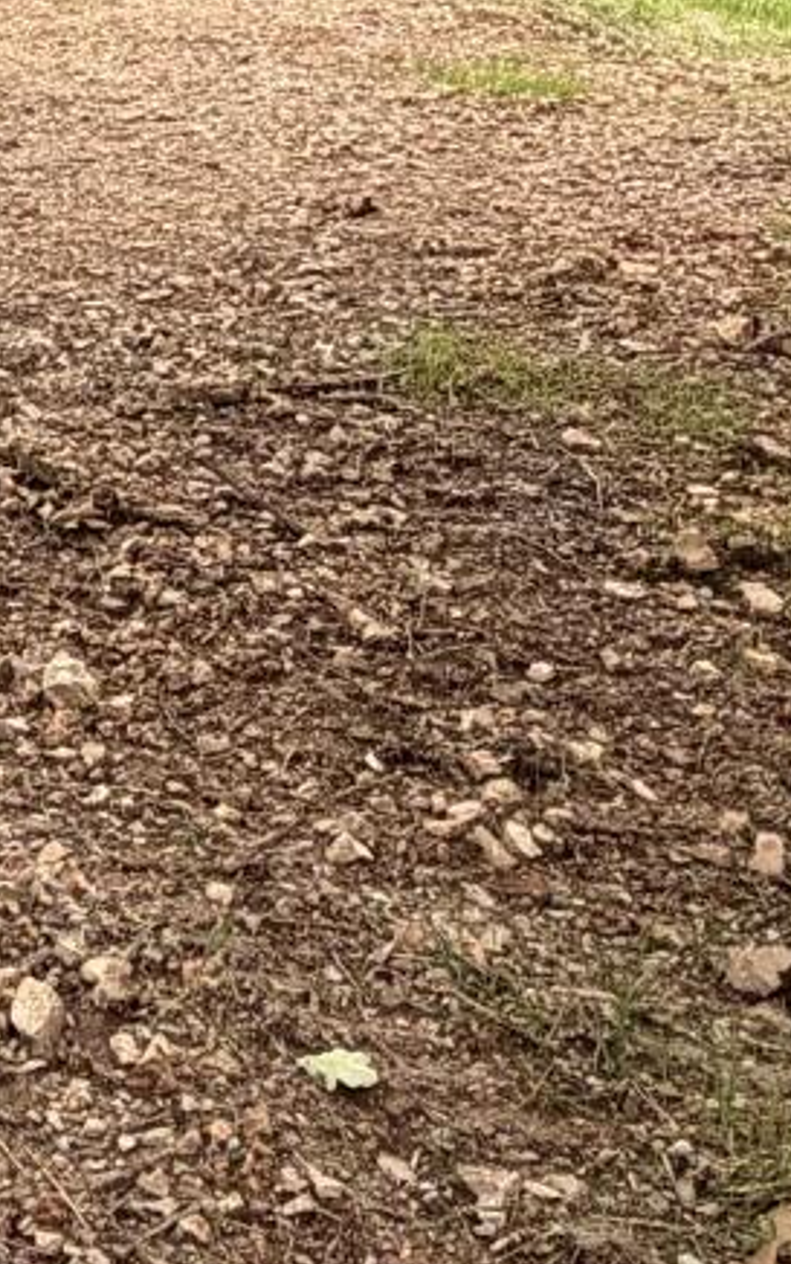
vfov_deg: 27.1
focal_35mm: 68
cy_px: -197
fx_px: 2342
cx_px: -574
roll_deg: -2.2
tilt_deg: +8.3
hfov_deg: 16.5
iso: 64
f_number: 2.2
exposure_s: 1/502
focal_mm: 2.22
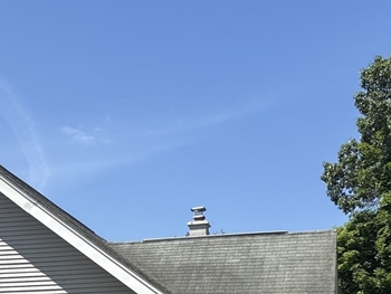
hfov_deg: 25.3
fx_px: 859
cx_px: 86
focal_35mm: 76
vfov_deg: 18.2
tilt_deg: +4.5
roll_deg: +0.5
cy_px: 369
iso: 50
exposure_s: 1/3448
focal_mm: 5.96
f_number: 1.6
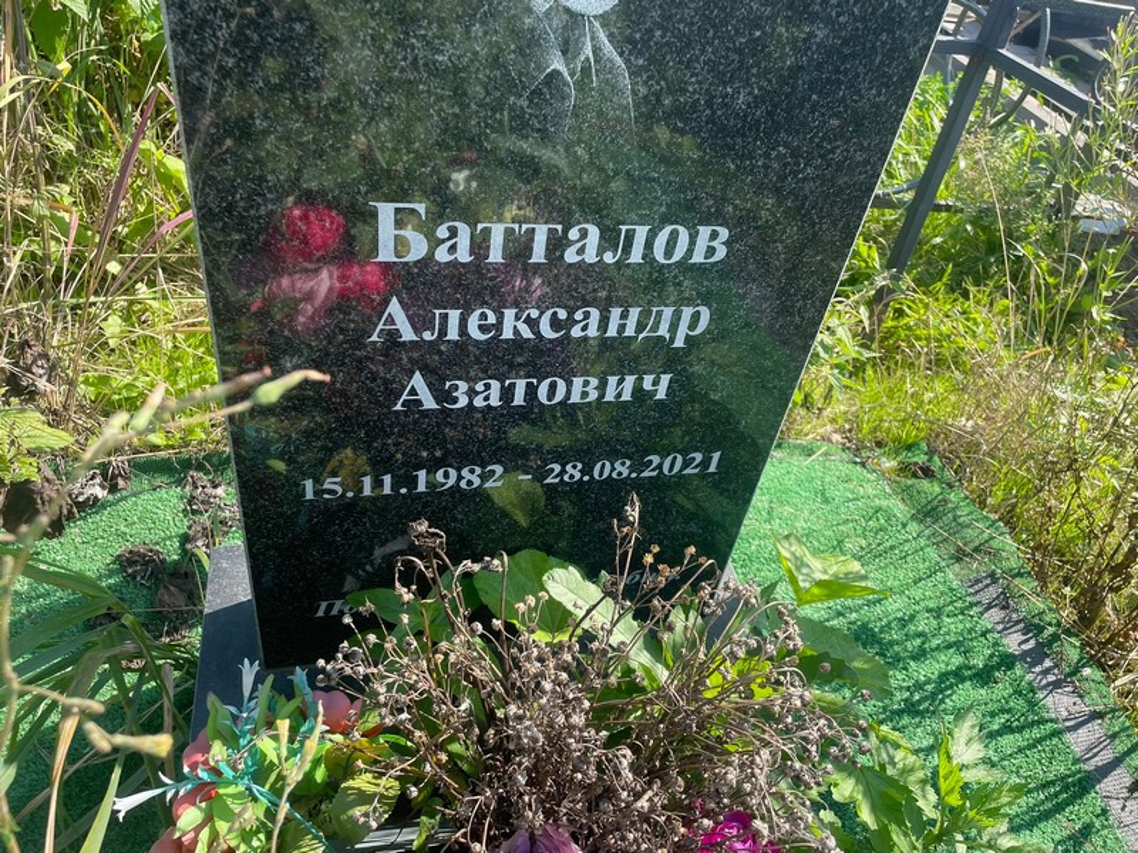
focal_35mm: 26
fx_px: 855
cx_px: 569
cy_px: 426
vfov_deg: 53.1
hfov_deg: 67.3
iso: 32
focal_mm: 4.2
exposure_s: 1/807
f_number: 1.6
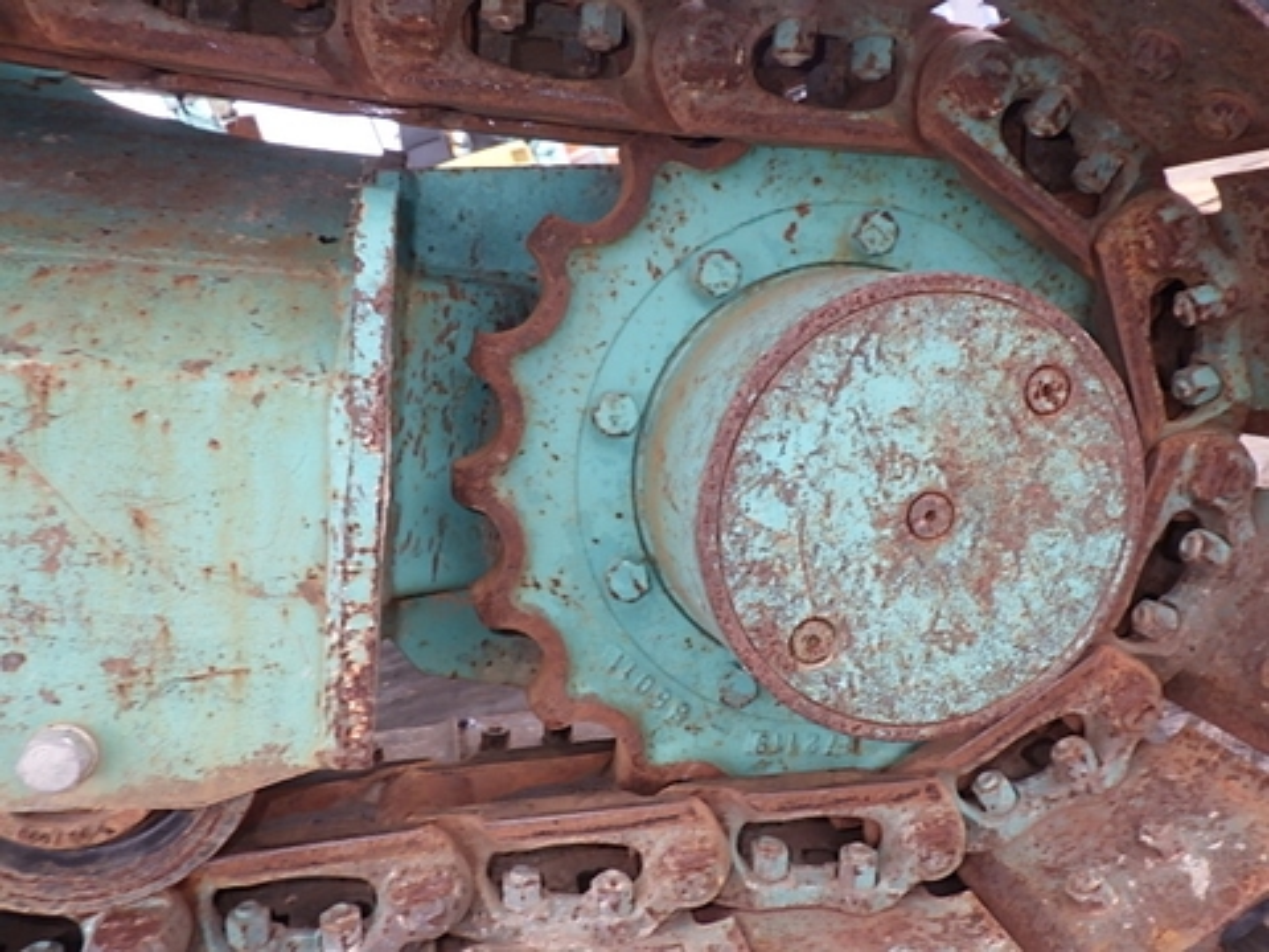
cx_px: 634
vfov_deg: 49.7
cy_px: 476
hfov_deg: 63.4
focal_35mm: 28
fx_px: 1026
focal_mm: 5
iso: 200
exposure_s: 1/40
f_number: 3.5
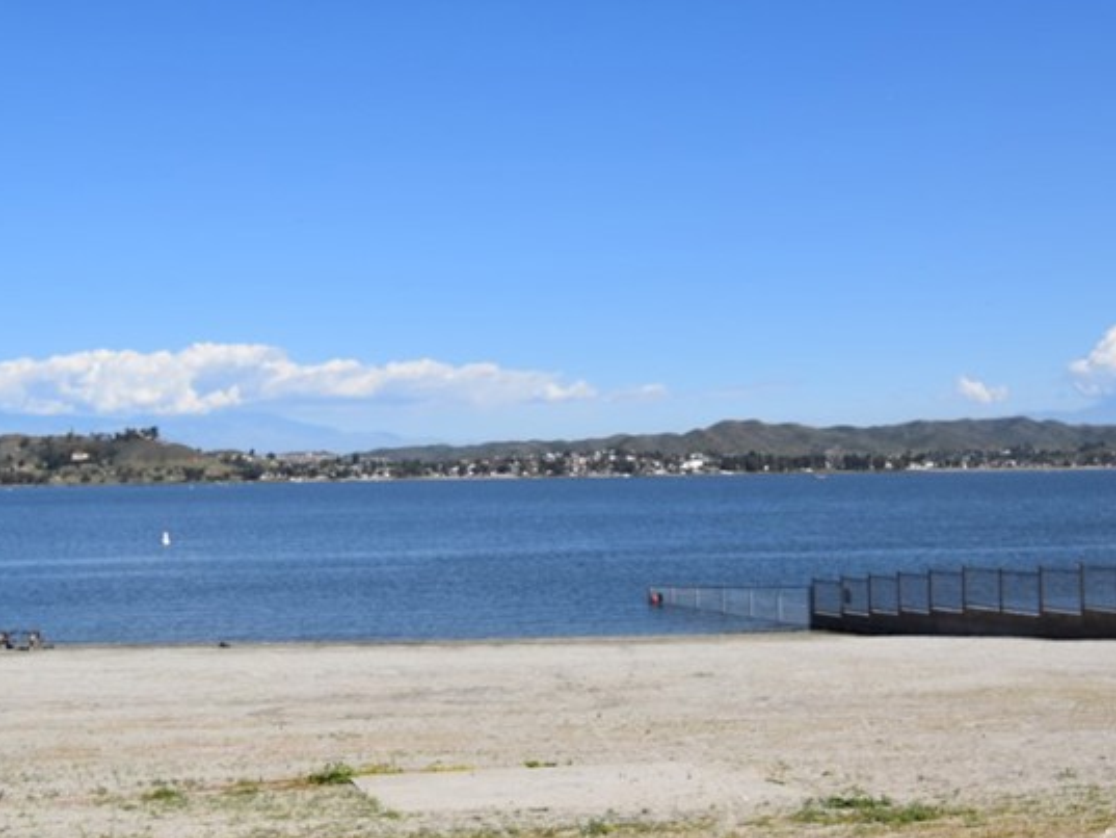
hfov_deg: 34.9
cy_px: 494
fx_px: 1774
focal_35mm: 55
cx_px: 520
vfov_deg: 26.5
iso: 200
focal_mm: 20
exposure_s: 1/500
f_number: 11
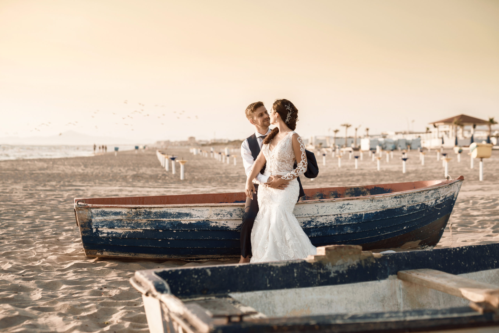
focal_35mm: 50
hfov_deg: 39.6
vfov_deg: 27.0
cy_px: 166
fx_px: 693
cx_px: 250
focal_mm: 50
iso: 100
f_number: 2.2
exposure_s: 1/1250
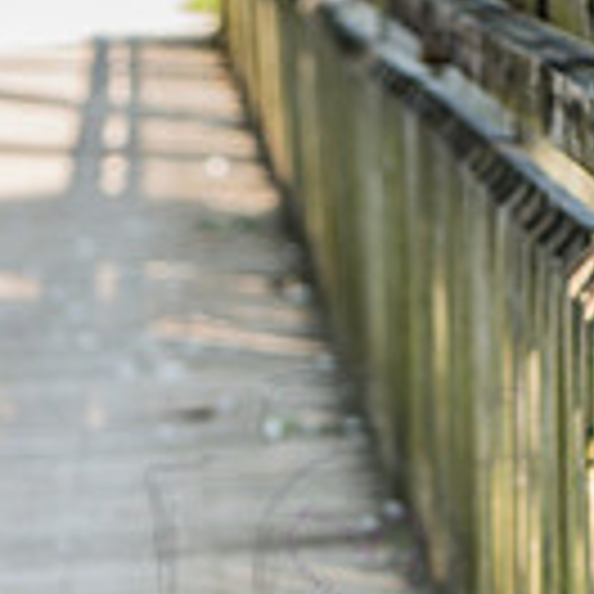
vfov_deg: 7.4
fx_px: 4504
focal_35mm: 232
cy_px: 968
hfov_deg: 7.5
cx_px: 374
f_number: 5
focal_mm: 80
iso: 400
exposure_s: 1/320
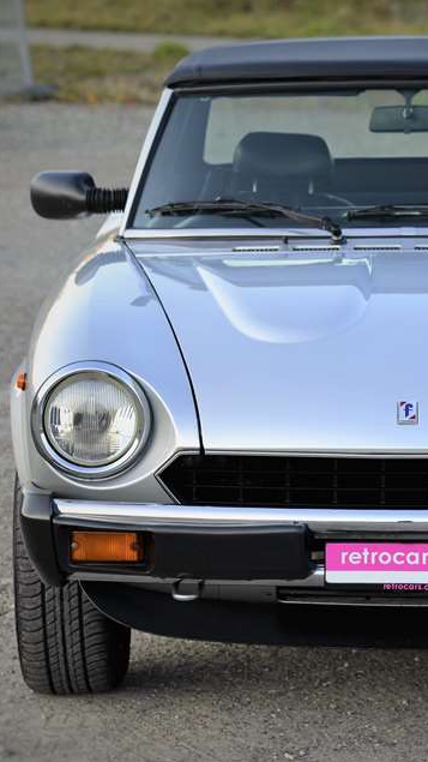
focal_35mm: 177
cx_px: 403
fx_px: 3573
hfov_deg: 6.8
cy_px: 382
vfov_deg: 12.2
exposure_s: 1/125
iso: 220
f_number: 5.6
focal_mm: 112
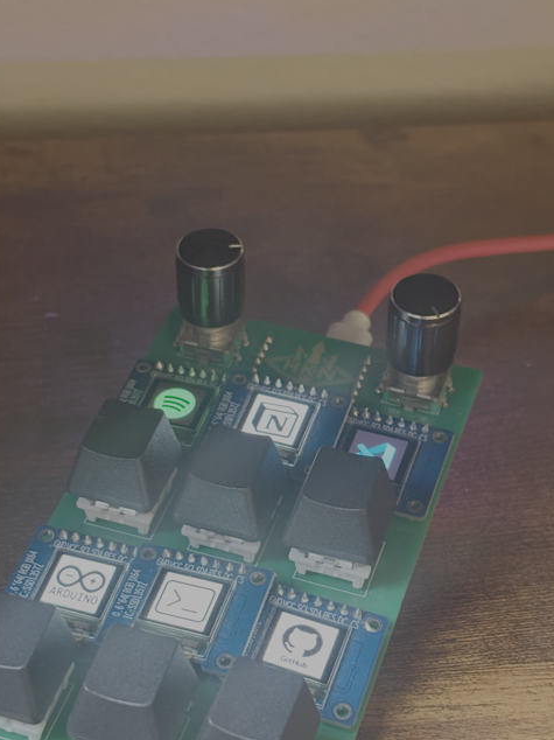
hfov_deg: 21.0
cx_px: 247
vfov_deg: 27.8
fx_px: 1495
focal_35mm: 70
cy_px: 417
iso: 400
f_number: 1.6
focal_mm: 5.96
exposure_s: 1/20
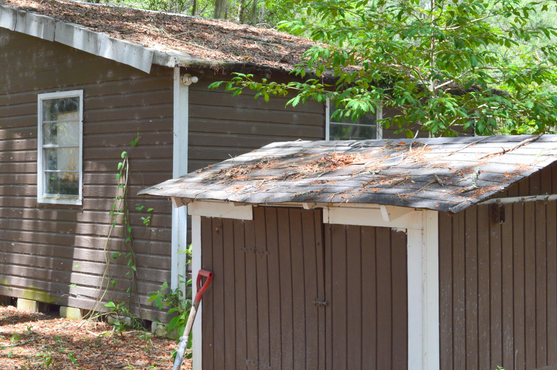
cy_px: 191
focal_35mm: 65
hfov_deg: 30.9
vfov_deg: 21.0
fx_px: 1001
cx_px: 202
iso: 400
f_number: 9
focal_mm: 29
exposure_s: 1/100
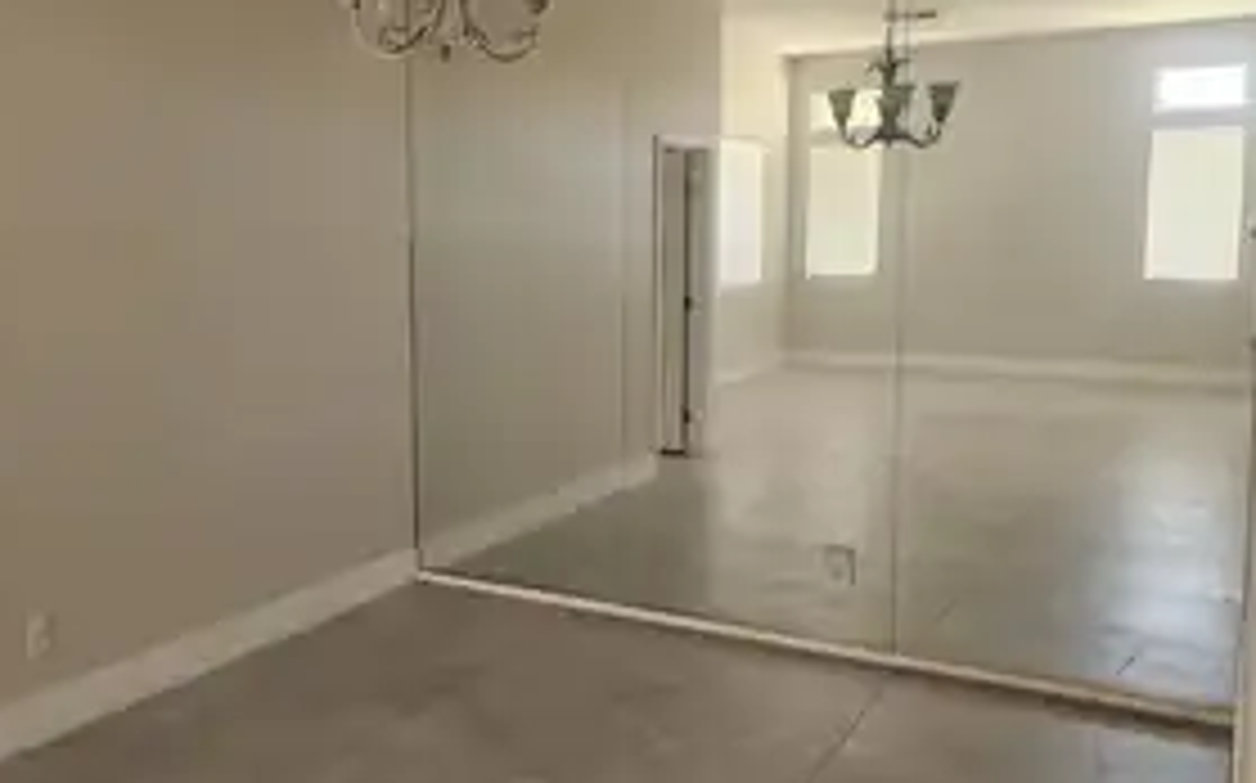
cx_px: 486
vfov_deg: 36.2
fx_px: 1197
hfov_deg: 54.8
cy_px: 360
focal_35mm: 35
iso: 400
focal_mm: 6.4
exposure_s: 1/120
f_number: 1.8
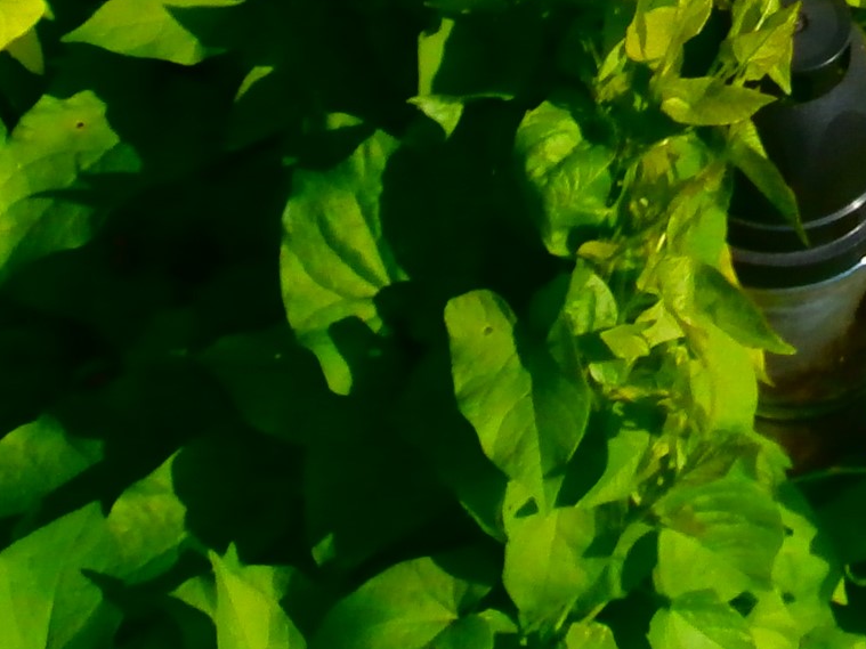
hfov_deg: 12.4
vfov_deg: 9.3
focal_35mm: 150
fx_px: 3752
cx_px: 1343
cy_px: -591
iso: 100
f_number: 3.9
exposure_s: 1/1000
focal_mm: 6.67
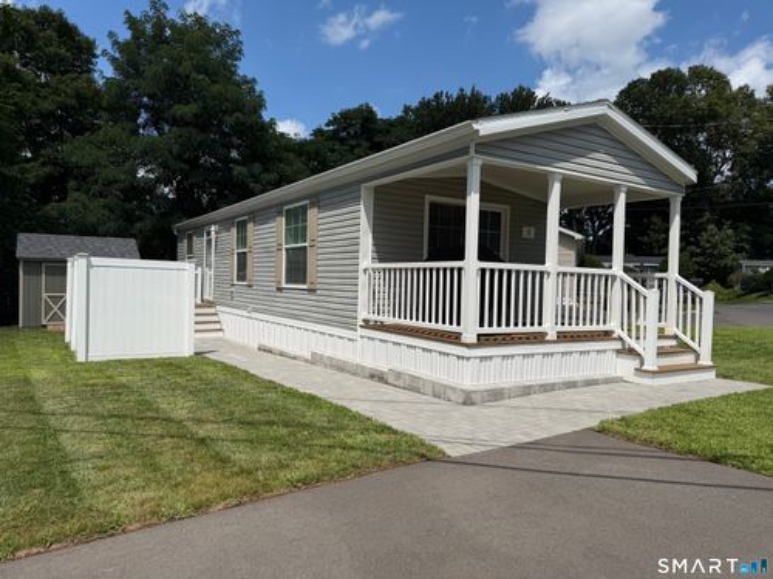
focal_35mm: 24
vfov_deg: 56.8
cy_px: 290
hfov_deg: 71.6
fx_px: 536
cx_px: 386
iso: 80
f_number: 1.78
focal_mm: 6.76
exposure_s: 1/10309
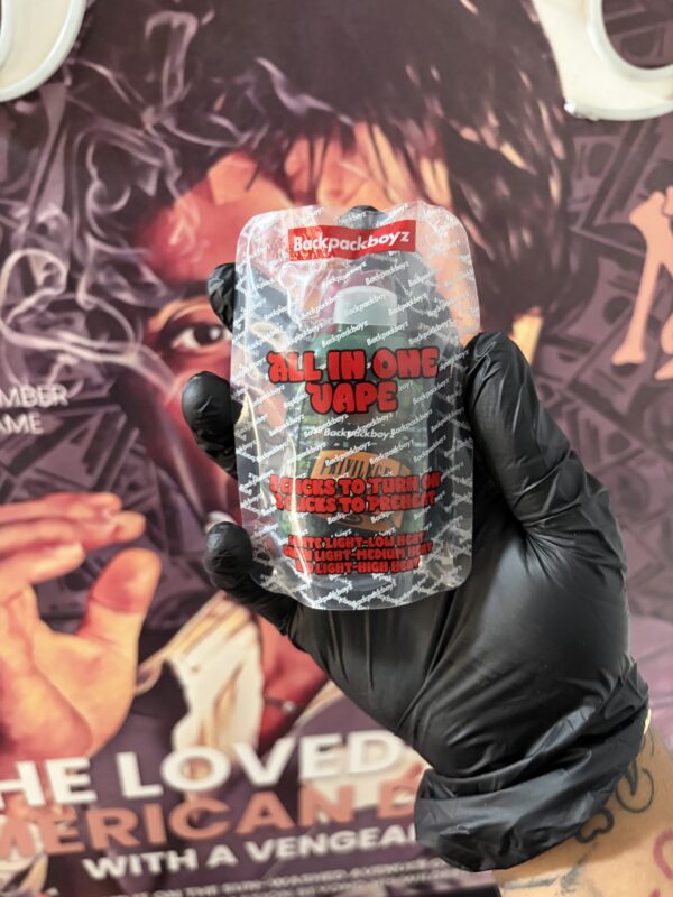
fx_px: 674
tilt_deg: -32.1
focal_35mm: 26
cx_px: 336
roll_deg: +0.7
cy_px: 448
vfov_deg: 67.3
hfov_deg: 53.1
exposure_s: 1/40
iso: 500
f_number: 1.6
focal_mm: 5.96
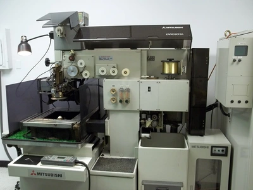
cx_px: 126
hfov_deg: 55.4
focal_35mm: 33
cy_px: 95
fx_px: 241
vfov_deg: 42.9
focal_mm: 5.9
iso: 160
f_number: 3.3
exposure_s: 1/20
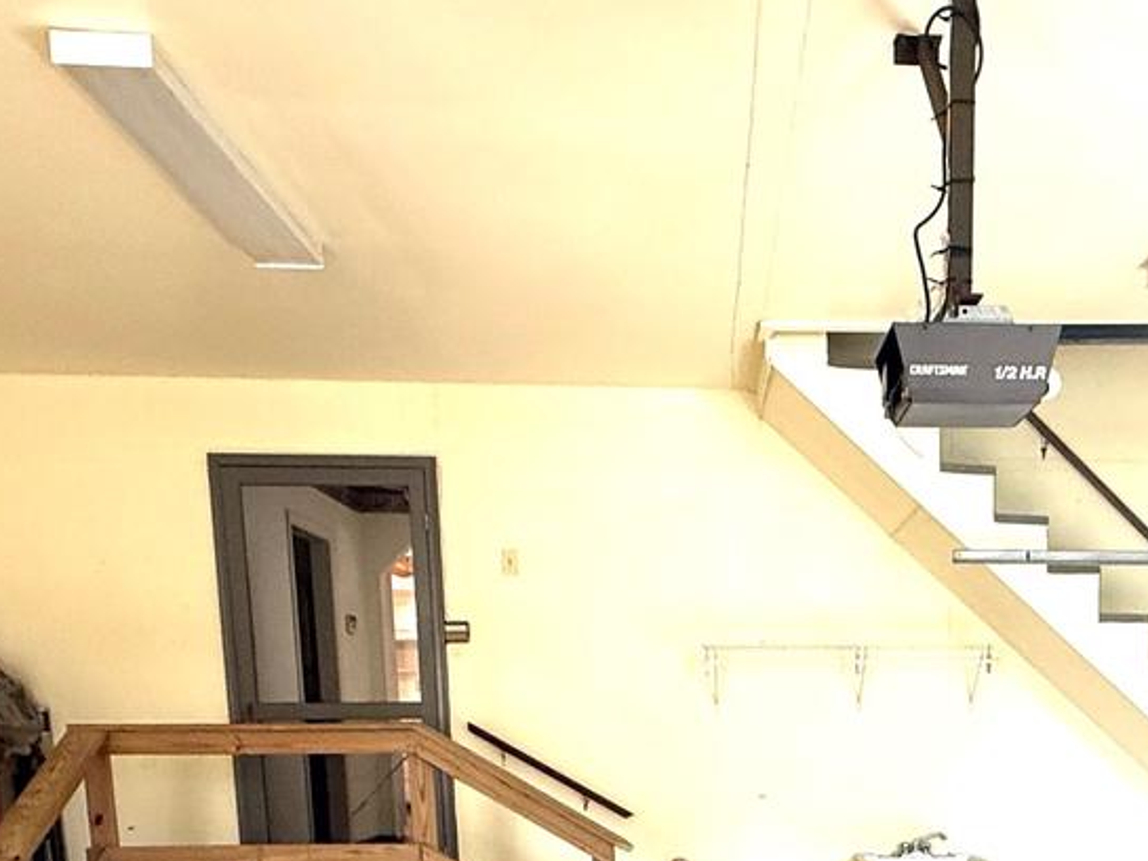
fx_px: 1227
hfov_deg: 48.6
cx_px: 830
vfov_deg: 34.2
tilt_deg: -10.1
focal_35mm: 37
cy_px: 918
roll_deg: -0.3
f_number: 2.2
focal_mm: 2.22
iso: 250
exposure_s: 1/99
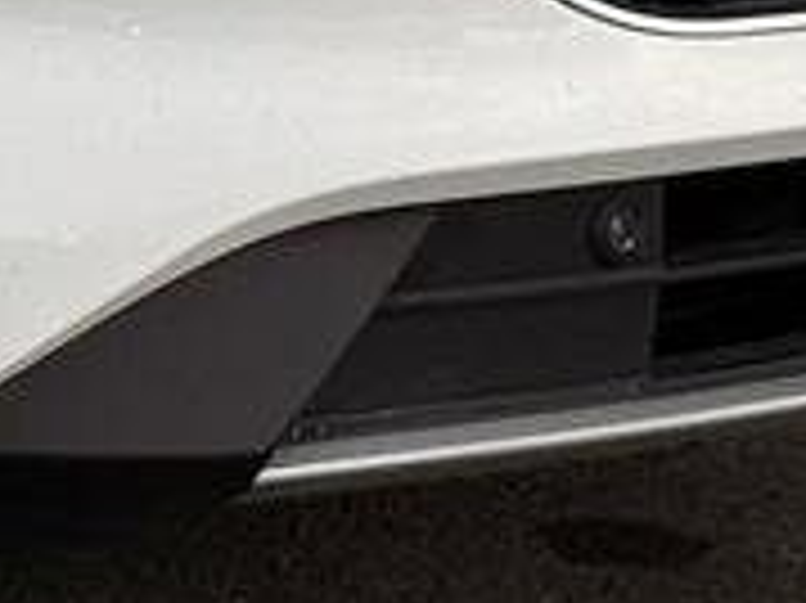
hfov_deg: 5.6
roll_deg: -0.1
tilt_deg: -8.8
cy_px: -855
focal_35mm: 344
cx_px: -1085
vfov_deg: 4.2
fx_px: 8004
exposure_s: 1/1883
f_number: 1.78
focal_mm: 6.76
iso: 64
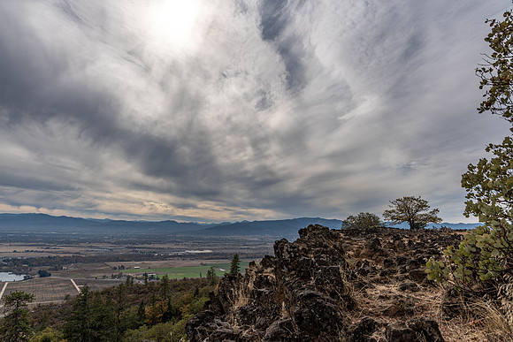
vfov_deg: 53.2
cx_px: 256
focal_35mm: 24
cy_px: 171
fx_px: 342
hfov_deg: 73.7
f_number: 9
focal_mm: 24
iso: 100
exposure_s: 1/1250
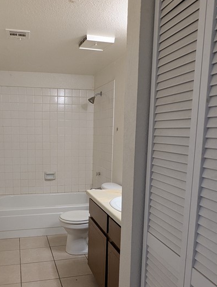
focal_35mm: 31
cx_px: 76
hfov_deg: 45.0
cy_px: 177
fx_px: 258
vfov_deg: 57.6
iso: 91
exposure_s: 1/23.8
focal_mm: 2.35
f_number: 2.2
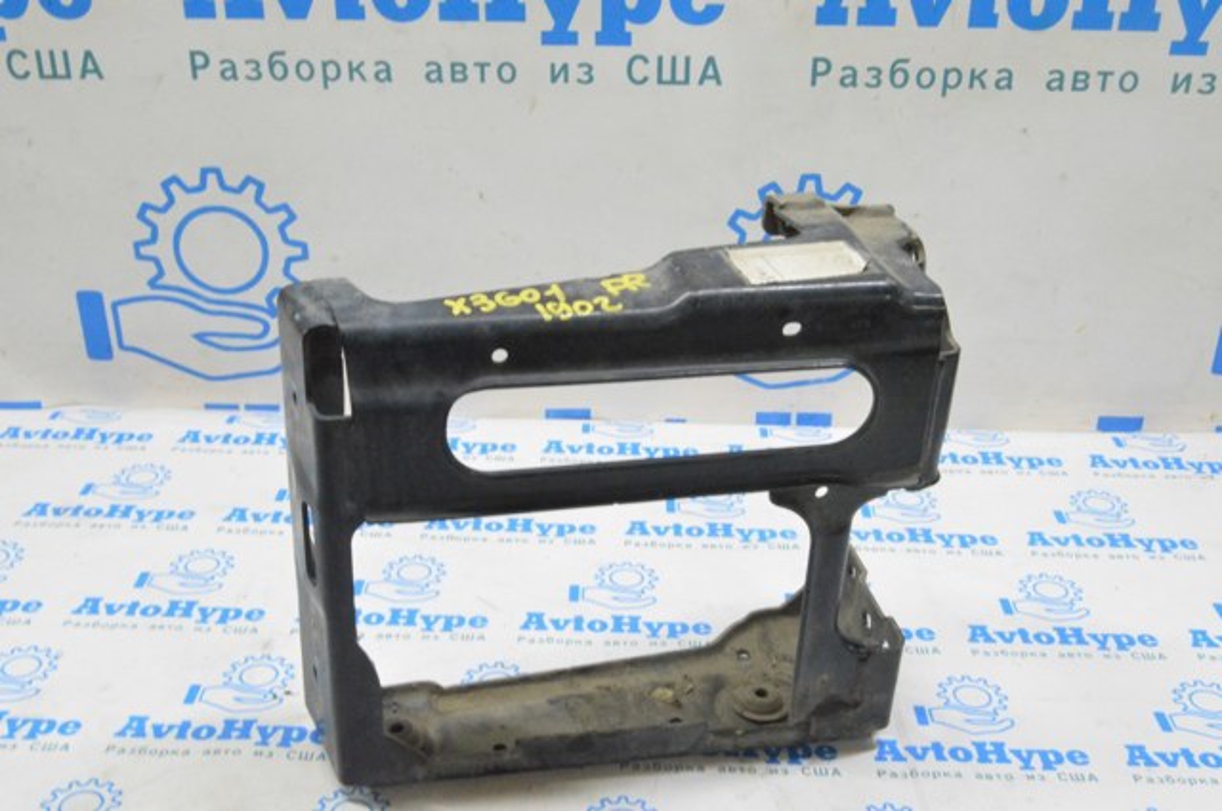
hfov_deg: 46.5
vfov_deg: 31.8
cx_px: 611
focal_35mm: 42
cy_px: 406
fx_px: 1424
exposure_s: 1/15
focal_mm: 28
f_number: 20
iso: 6400
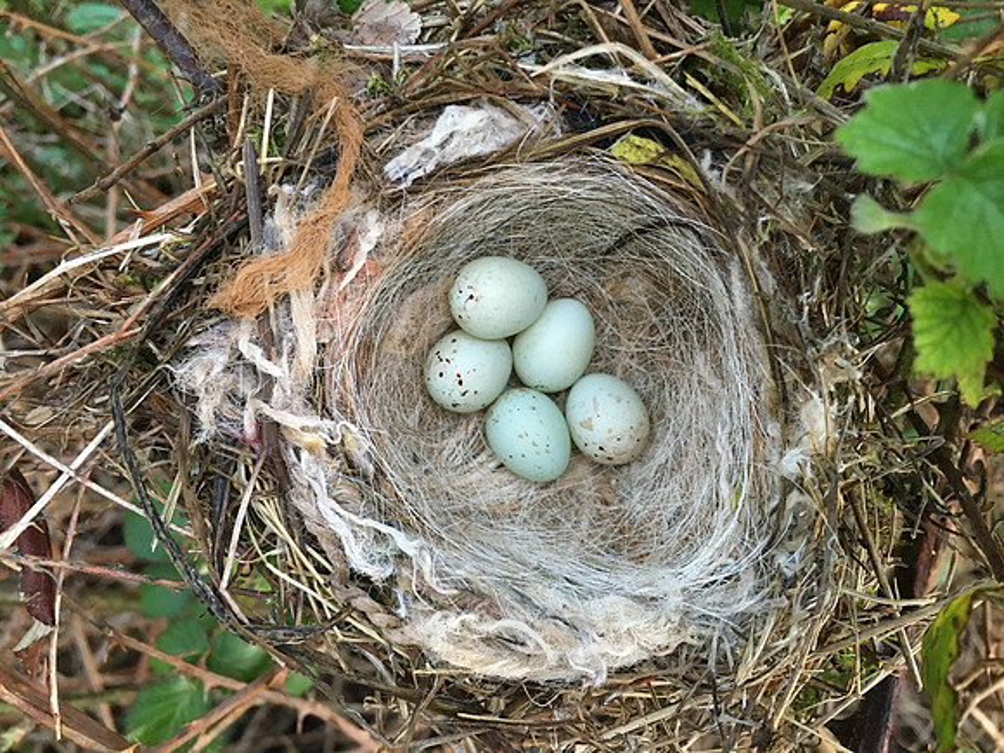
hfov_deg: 61.7
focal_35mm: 29
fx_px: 841
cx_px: 502
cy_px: 376
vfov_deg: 48.2
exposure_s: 1/20
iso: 200
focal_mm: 4.15
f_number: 2.2
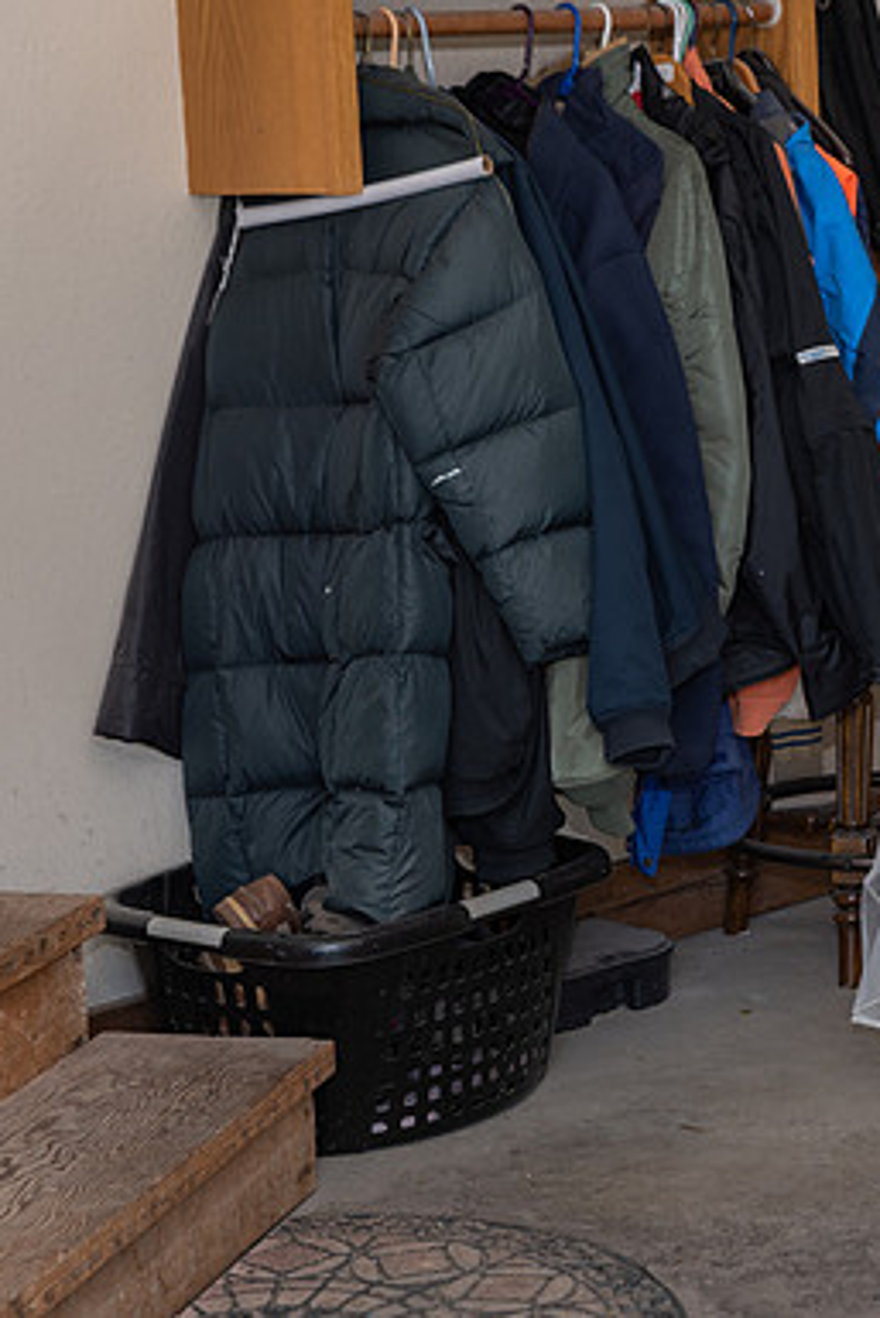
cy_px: 659
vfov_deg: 20.8
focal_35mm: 98
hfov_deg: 13.7
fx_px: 3590
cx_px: 962
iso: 320
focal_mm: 65
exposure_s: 1/160
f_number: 4.5
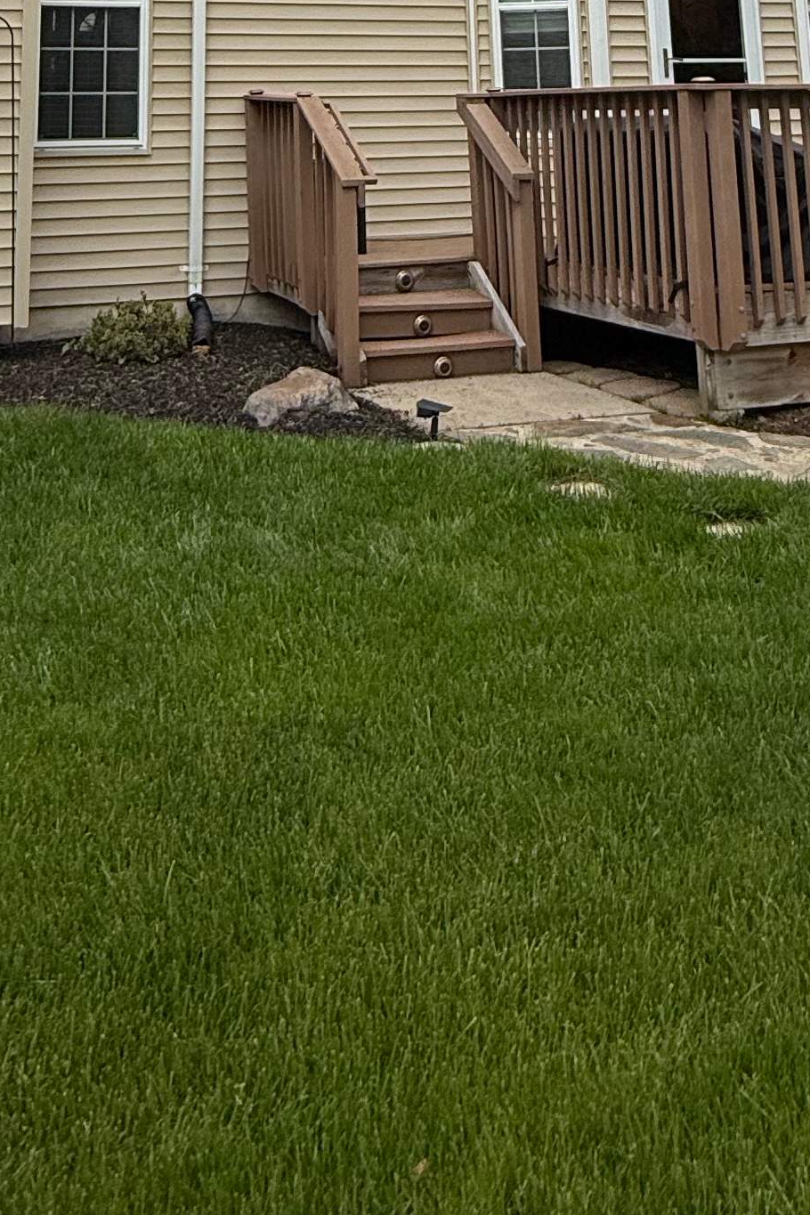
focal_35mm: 43
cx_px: 303
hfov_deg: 31.1
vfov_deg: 36.6
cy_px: -190
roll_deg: +1.0
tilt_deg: +13.7
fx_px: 1451
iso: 50
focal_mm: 2.22
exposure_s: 1/498
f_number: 2.2
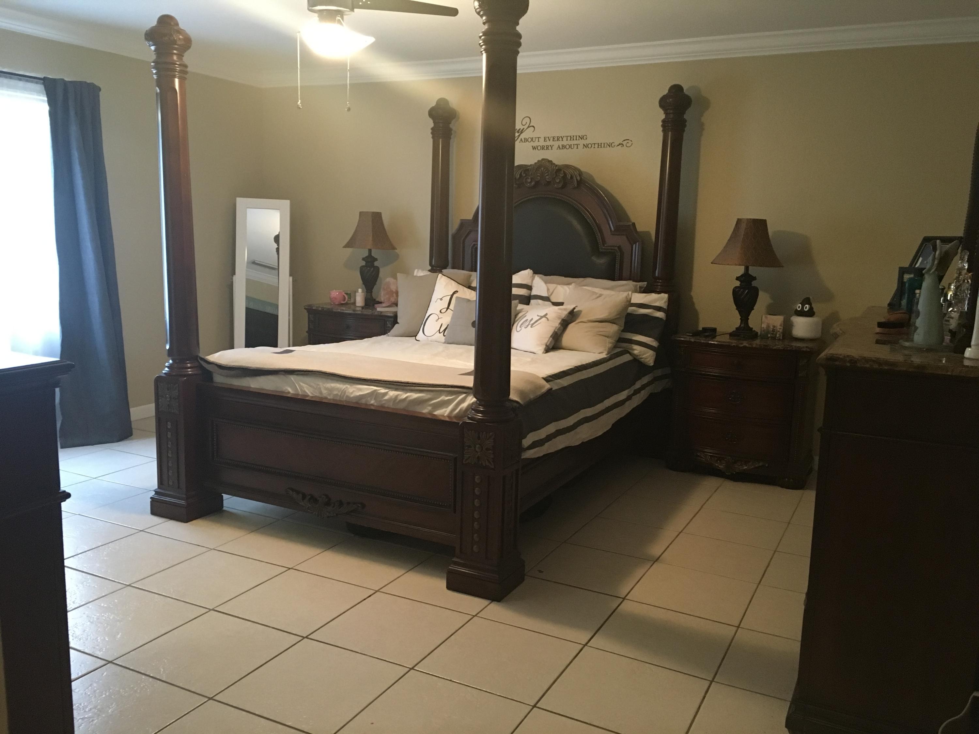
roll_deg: -1.6
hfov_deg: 61.7
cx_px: 490
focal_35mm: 29
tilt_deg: -9.1
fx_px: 820
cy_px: 367
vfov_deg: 48.2
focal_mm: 4.15
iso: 200
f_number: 2.2
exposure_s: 1/15
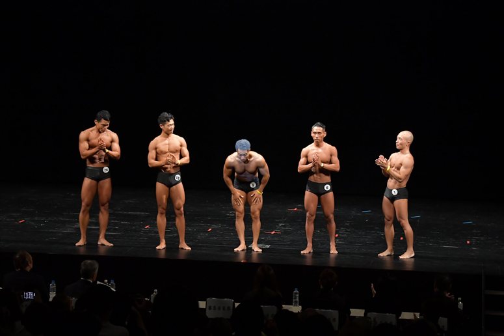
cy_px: 168
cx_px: 252
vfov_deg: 11.7
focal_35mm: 117
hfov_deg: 17.5
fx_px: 1637
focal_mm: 78
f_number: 5.6
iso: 3200
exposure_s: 1/400
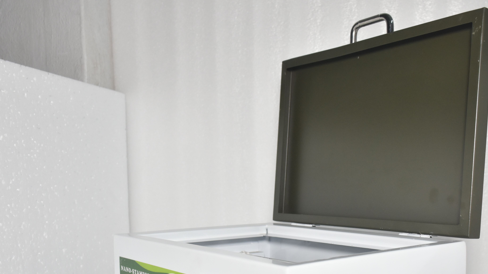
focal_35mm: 41
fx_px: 531
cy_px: 223
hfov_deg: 49.0
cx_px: 299
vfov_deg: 28.3
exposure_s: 1/200
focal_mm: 18
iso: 800
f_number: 4
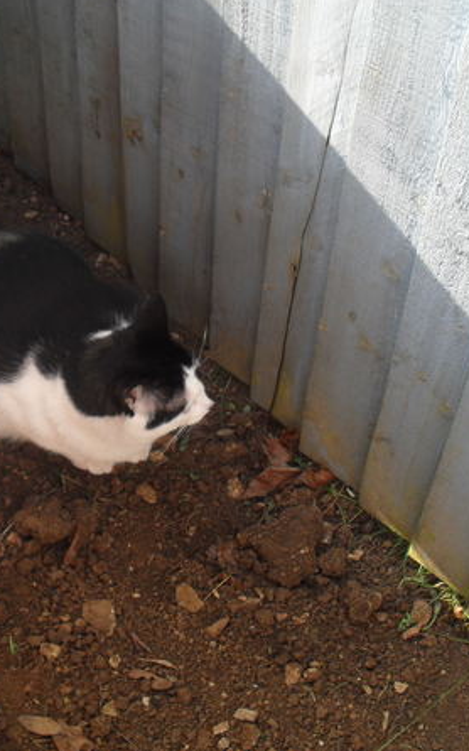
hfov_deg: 25.8
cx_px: 213
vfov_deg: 40.3
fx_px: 1023
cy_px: 373
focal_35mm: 50
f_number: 3.2
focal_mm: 6.3
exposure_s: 1/125
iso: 100
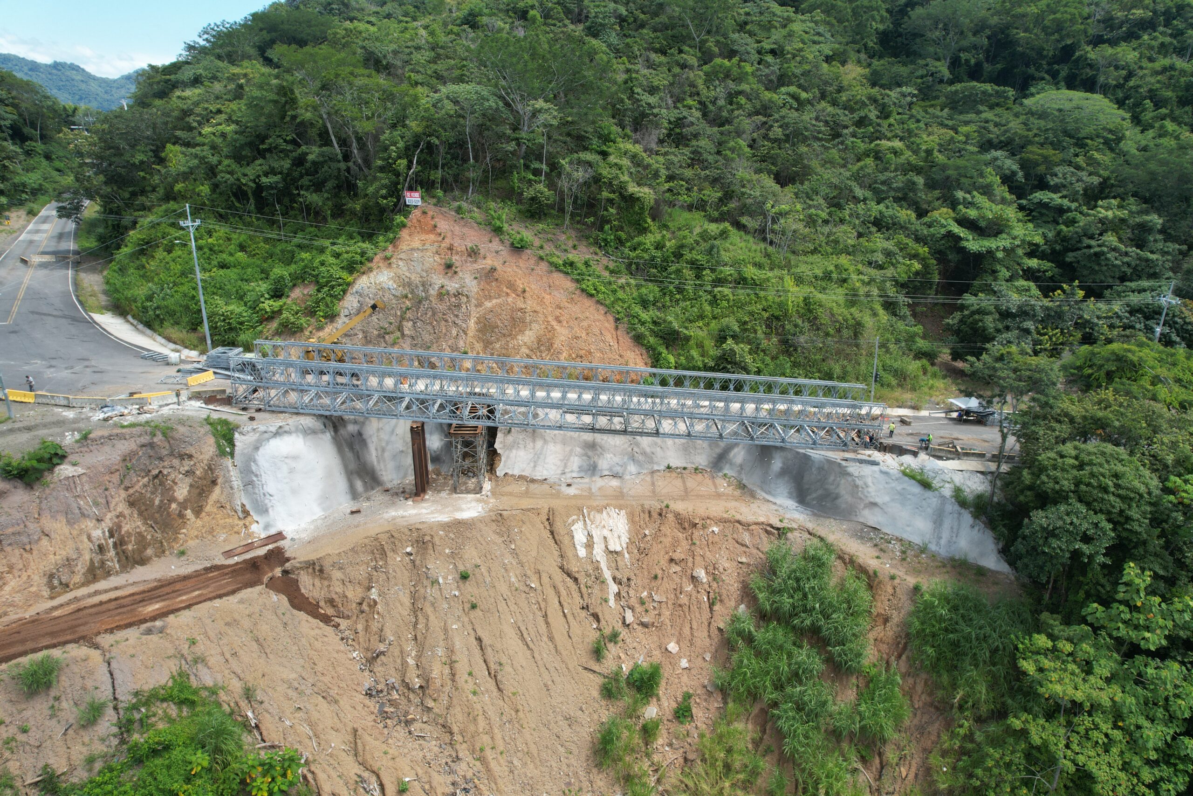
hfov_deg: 78.6
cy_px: 398
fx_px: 729
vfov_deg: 57.2
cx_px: 596
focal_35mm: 22
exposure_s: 1/240
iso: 110
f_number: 2.8
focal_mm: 8.38
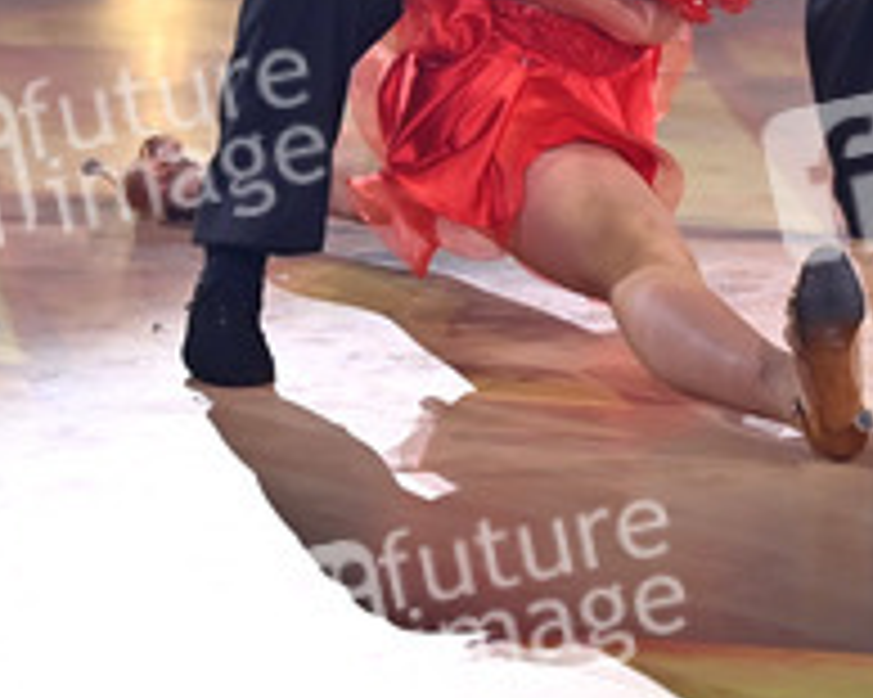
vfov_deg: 7.2
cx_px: 587
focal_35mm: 213
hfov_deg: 9.1
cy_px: -68
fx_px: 5501
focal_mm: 110
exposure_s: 1/400
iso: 1250
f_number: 4.5
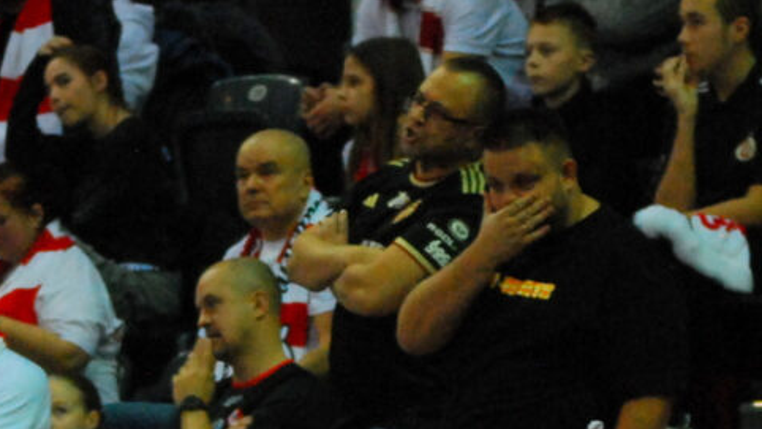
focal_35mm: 431
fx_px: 8707
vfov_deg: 2.8
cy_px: 687
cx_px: 193
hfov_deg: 5.0
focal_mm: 86
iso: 1600
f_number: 2.8
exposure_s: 1/1000
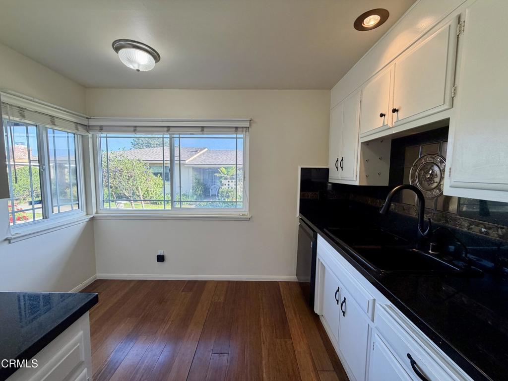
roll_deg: -0.3
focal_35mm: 14
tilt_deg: -5.1
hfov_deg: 102.1
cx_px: 254
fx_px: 205
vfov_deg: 85.7
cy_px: 190
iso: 100
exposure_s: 1/120
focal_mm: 2.22
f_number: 2.2
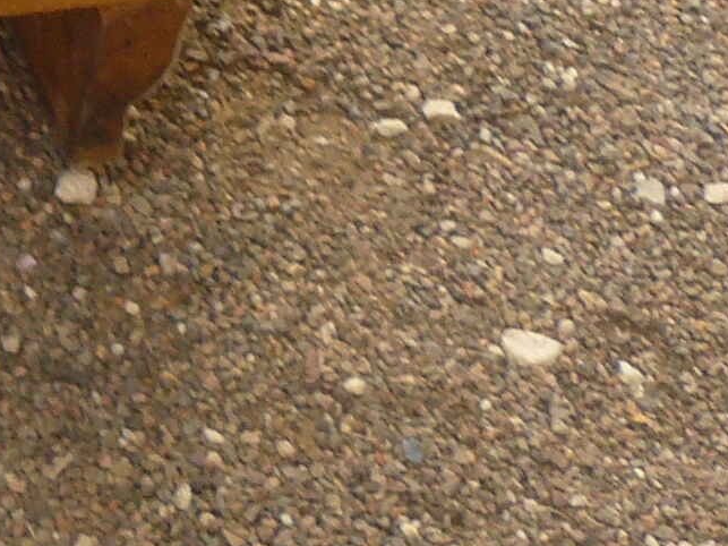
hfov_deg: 10.9
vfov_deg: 8.1
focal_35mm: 172
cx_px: -519
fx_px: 3617
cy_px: -623
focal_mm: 6
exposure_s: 1/100
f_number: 4
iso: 100
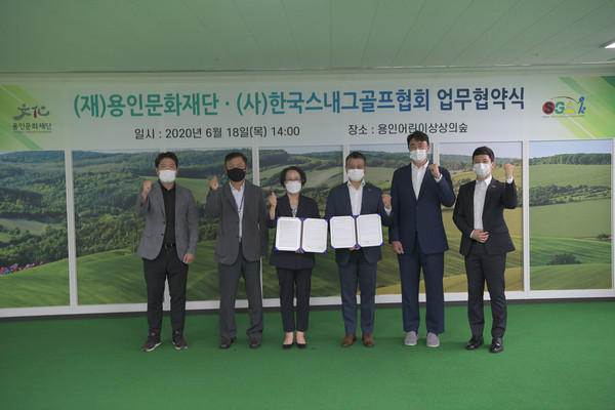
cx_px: 308
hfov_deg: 48.5
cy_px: 205
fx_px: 683
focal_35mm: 40
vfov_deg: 33.4
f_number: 4
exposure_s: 1/80
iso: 800
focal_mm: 40
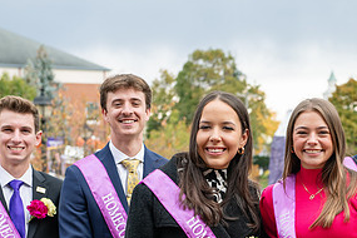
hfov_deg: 17.2
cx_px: 289
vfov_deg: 11.5
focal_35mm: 118
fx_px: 1170
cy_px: 215
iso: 200
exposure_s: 1/400
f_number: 4.5
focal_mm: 58
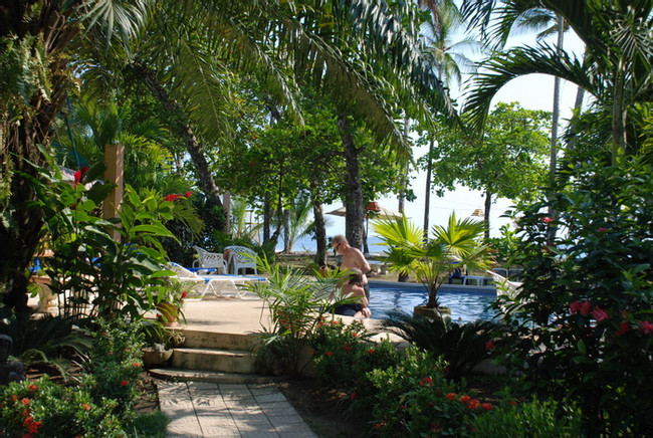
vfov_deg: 28.2
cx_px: 326
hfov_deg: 41.0
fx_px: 872
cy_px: 219
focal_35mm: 48
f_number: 7.1
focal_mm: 32
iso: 100
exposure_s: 1/200
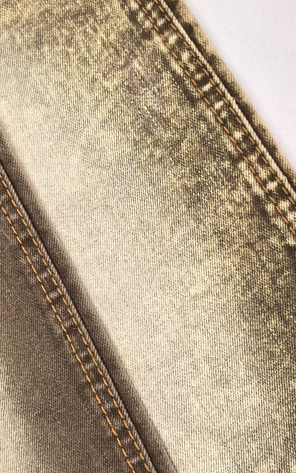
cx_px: 134
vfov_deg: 35.9
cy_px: 312
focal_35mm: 56
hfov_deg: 23.1
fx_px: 723
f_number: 1.8
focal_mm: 5.75
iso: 50
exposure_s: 1/111
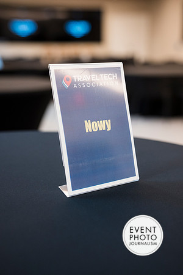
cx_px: 92
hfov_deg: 25.5
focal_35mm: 53
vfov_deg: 37.5
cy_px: 138
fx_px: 404
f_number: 3.2
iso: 1100
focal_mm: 53
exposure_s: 1/200
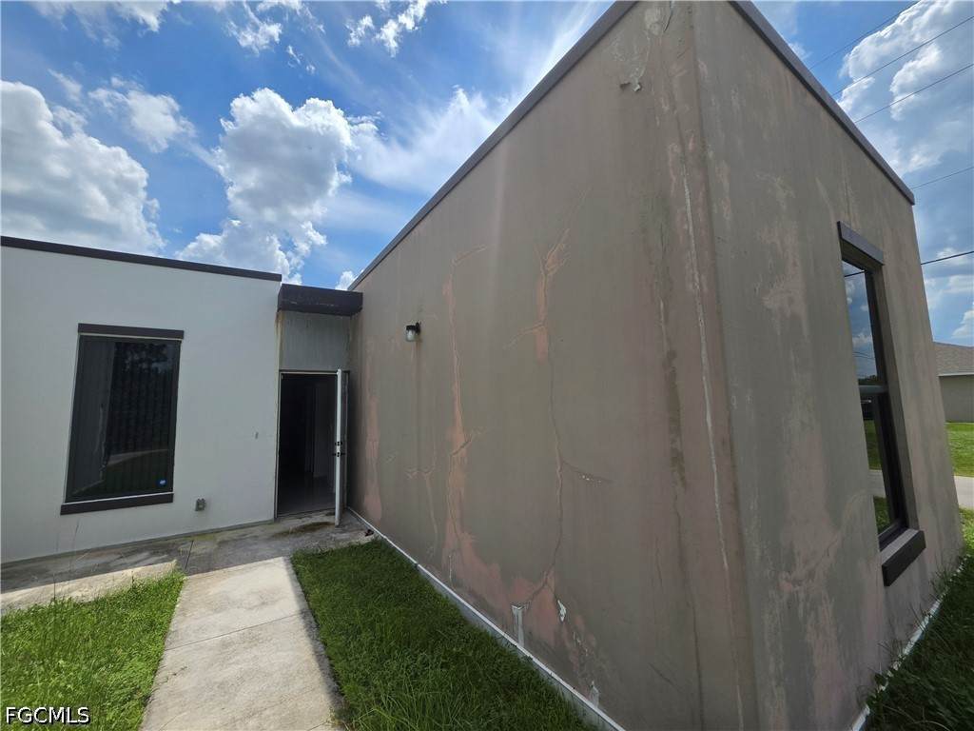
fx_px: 366
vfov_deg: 89.9
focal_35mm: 13
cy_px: 366
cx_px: 487
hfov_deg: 106.2
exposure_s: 1/2805
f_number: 1.9
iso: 32
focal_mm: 2.2
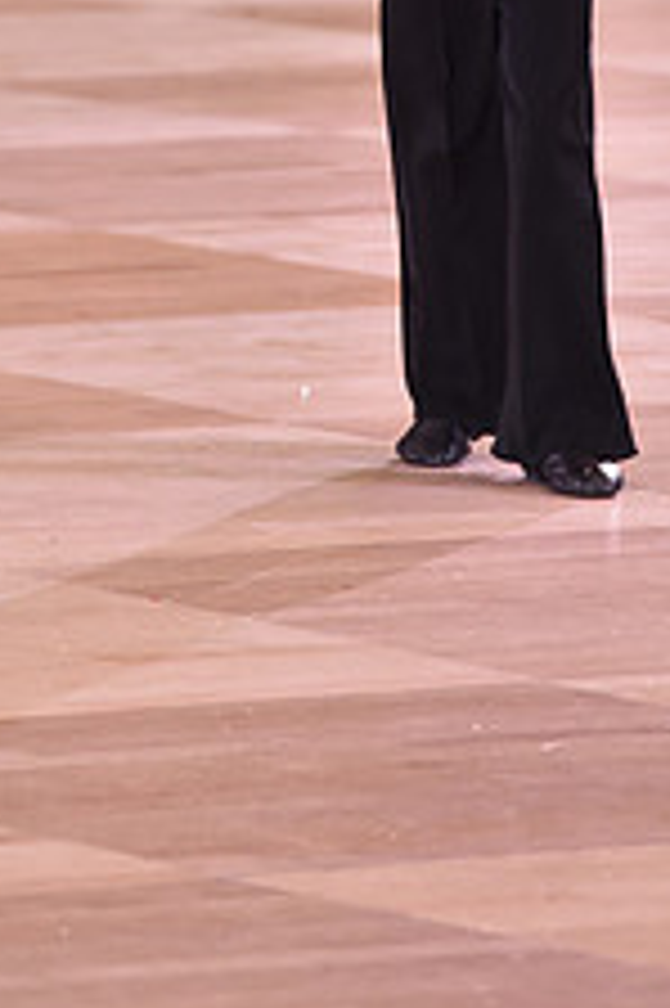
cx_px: 151
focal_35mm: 519
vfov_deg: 4.0
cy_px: -261
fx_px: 14510
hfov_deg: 2.6
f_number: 5
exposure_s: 1/250
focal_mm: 200
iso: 1600
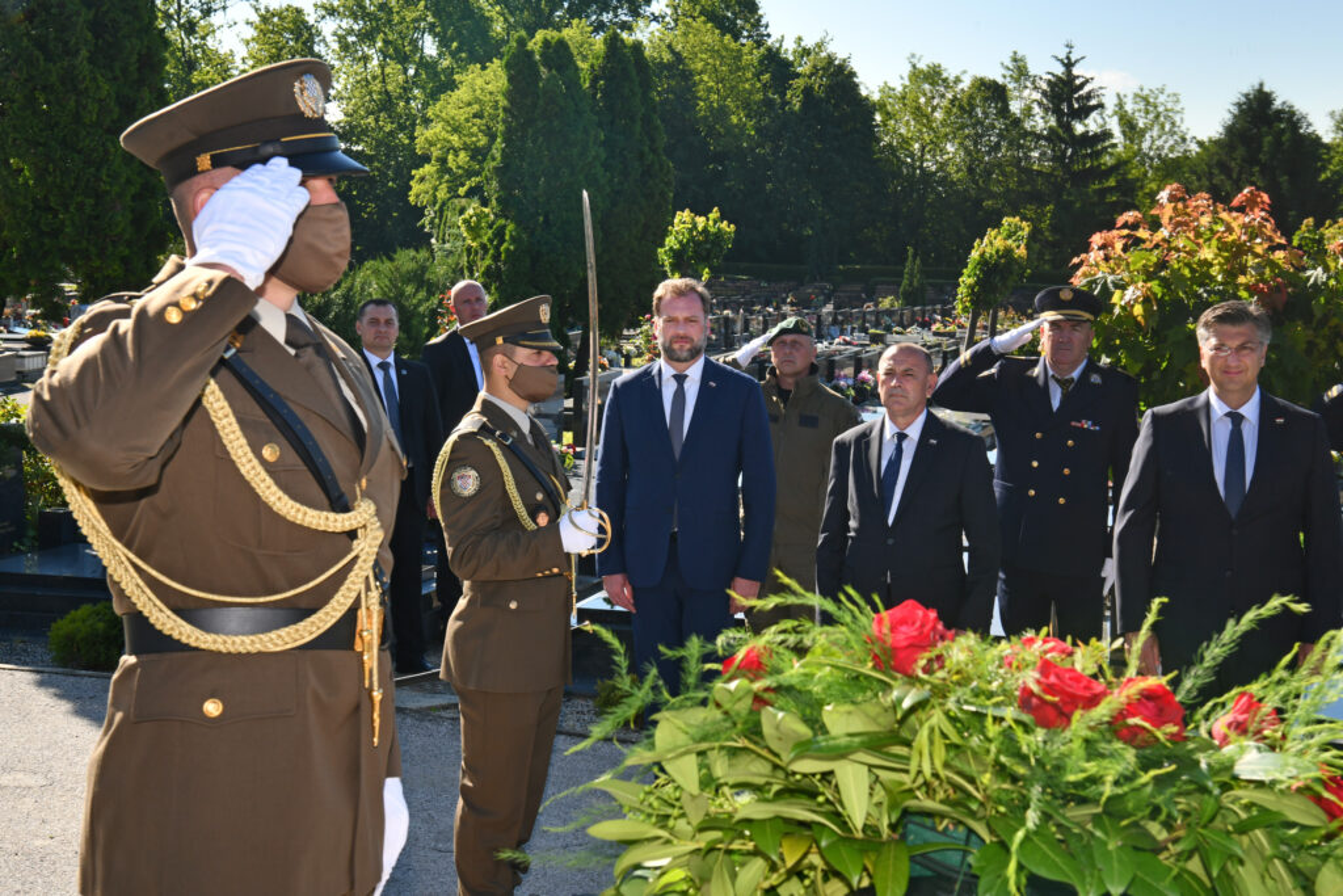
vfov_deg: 27.0
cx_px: 672
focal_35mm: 50
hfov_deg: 39.6
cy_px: 448
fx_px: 1865
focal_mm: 50
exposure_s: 1/250
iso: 320
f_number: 13
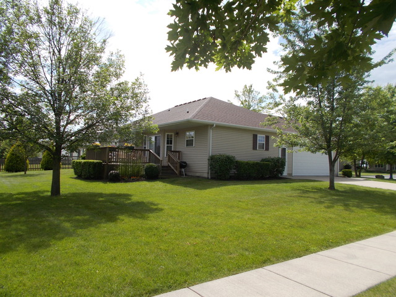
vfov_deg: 53.1
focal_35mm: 26
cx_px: 198
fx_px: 297
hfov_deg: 67.3
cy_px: 148
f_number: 8
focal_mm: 4.6
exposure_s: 1/125
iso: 80
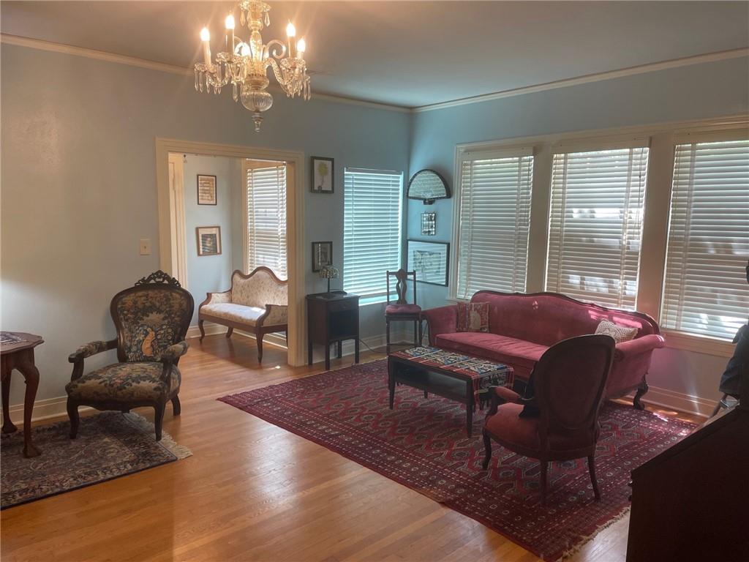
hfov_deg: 67.3
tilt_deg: -7.0
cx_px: 374
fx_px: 563
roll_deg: -0.4
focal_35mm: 26
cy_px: 281
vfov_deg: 53.1
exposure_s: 1/60
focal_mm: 4.2
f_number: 1.6
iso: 80
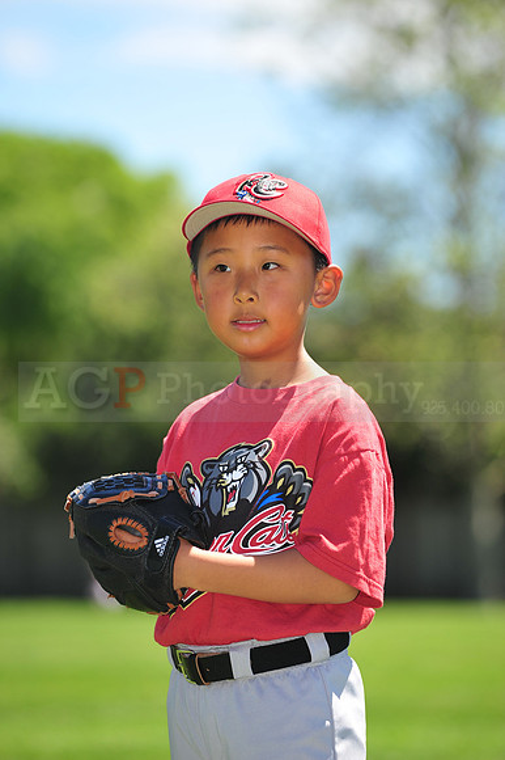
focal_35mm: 200
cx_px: 252
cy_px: 380
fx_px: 4213
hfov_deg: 6.9
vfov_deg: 10.3
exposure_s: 1/640
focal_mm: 200
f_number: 4.5
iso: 200
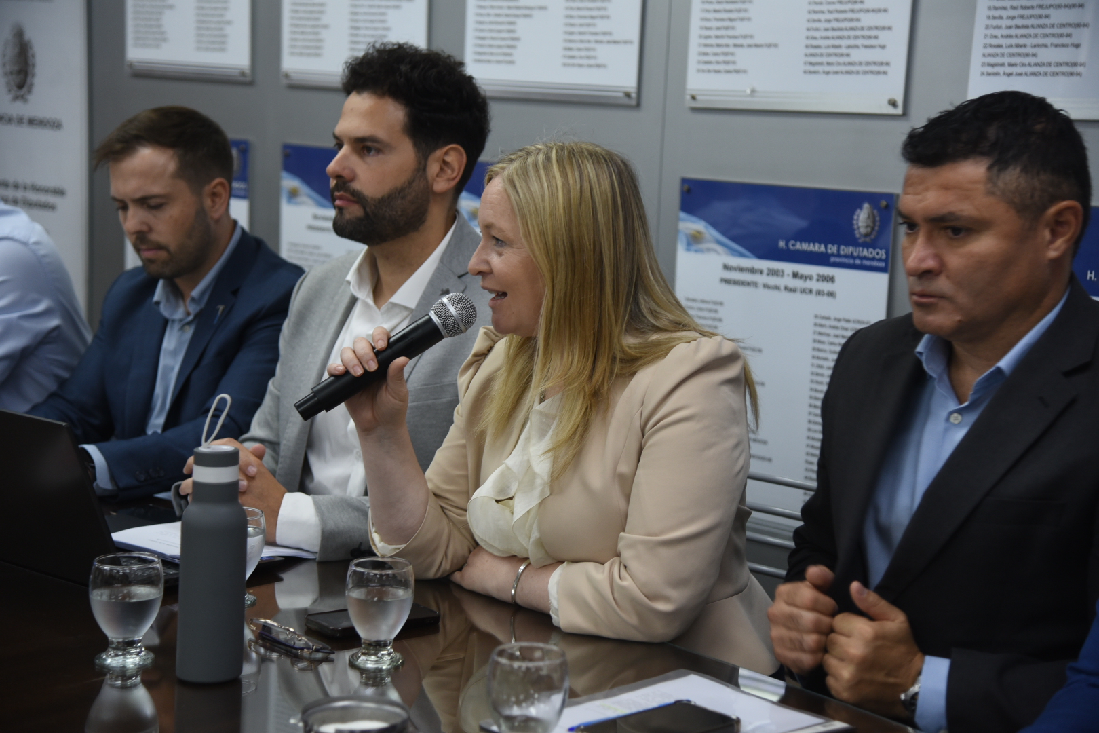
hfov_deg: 30.5
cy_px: 366
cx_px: 550
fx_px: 2015
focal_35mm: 66
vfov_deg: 20.6
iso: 800
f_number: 4
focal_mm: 66
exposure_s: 1/80
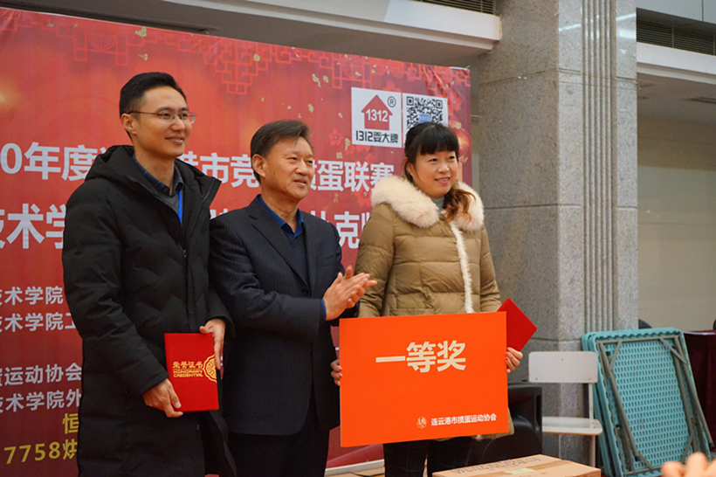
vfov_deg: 27.5
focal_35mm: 49
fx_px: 974
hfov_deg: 40.4
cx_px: 358
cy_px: 238
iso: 6400
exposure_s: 1/50
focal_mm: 49
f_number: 4.5
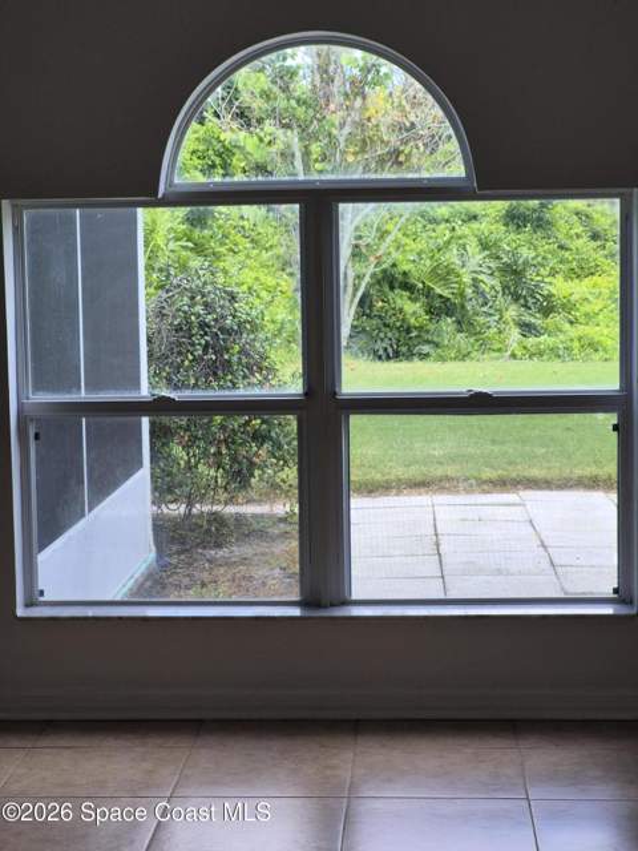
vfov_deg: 28.2
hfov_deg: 21.3
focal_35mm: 69
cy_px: 426
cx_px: 319
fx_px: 1696
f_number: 2.4
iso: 32
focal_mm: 7
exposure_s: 1/182
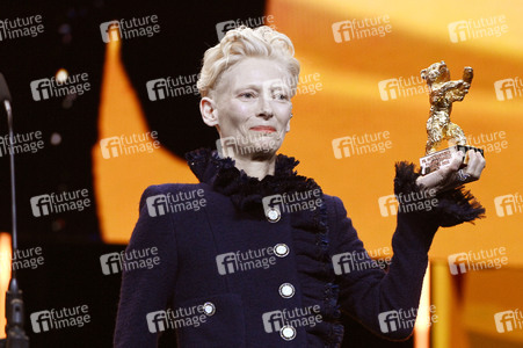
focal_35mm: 200
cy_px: 174
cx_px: 262
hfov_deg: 10.3
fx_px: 2903
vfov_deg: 6.9
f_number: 5
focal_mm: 200
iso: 6400
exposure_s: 1/250
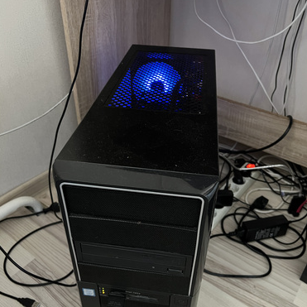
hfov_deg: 52.5
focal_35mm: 31
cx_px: 153
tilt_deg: -36.5
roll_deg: -0.8
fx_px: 311
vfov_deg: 52.4
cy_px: 170
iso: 640
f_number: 1.5
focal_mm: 5.7
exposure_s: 1/30
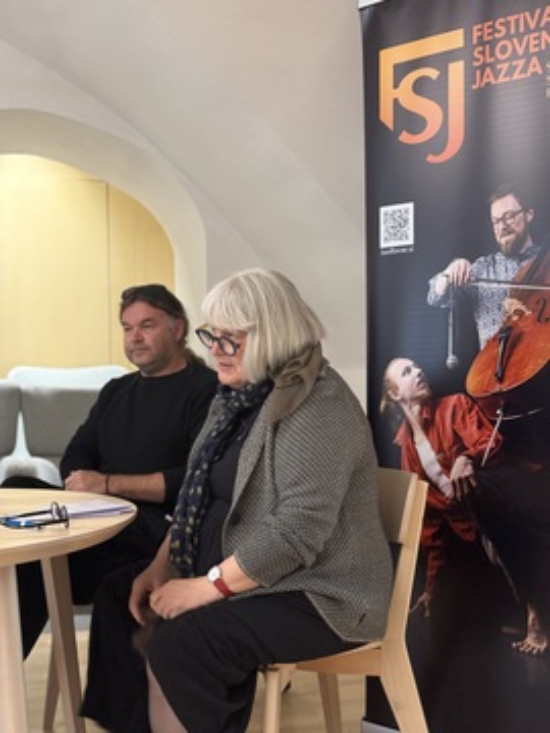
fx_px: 1017
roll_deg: +0.0
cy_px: 366
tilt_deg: +0.6
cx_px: 275
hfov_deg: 30.3
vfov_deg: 39.7
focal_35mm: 48
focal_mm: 6.76
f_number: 1.78
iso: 320
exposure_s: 1/33
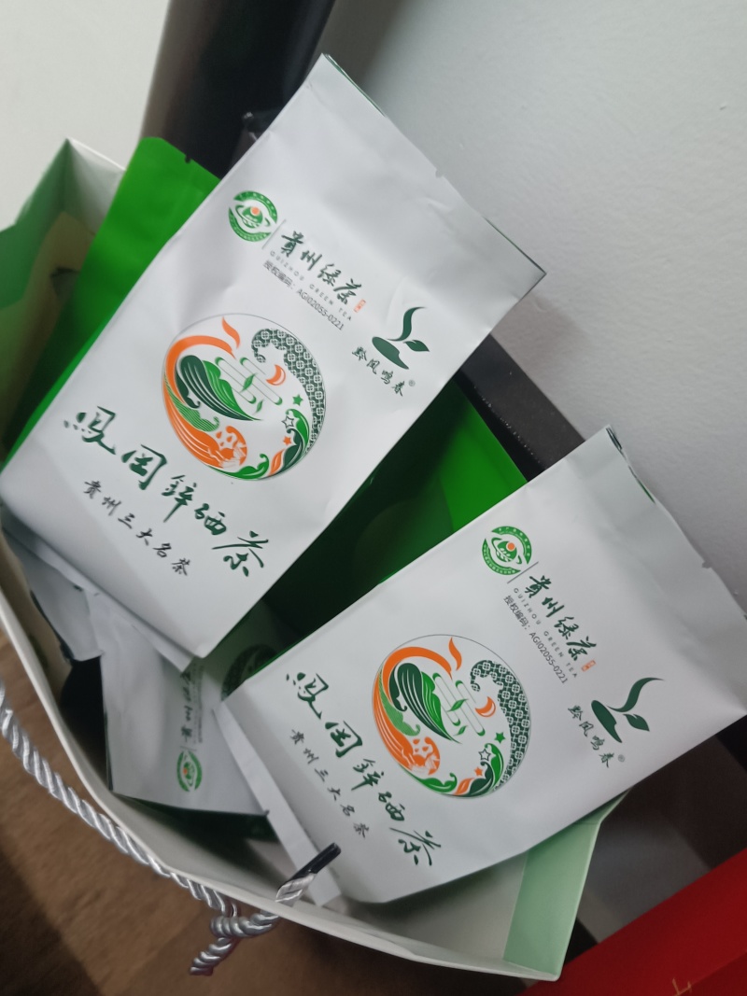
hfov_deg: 51.3
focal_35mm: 27
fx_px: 777
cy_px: 498
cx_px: 374
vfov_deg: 65.3
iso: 2415
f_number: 1.9
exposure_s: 1/25
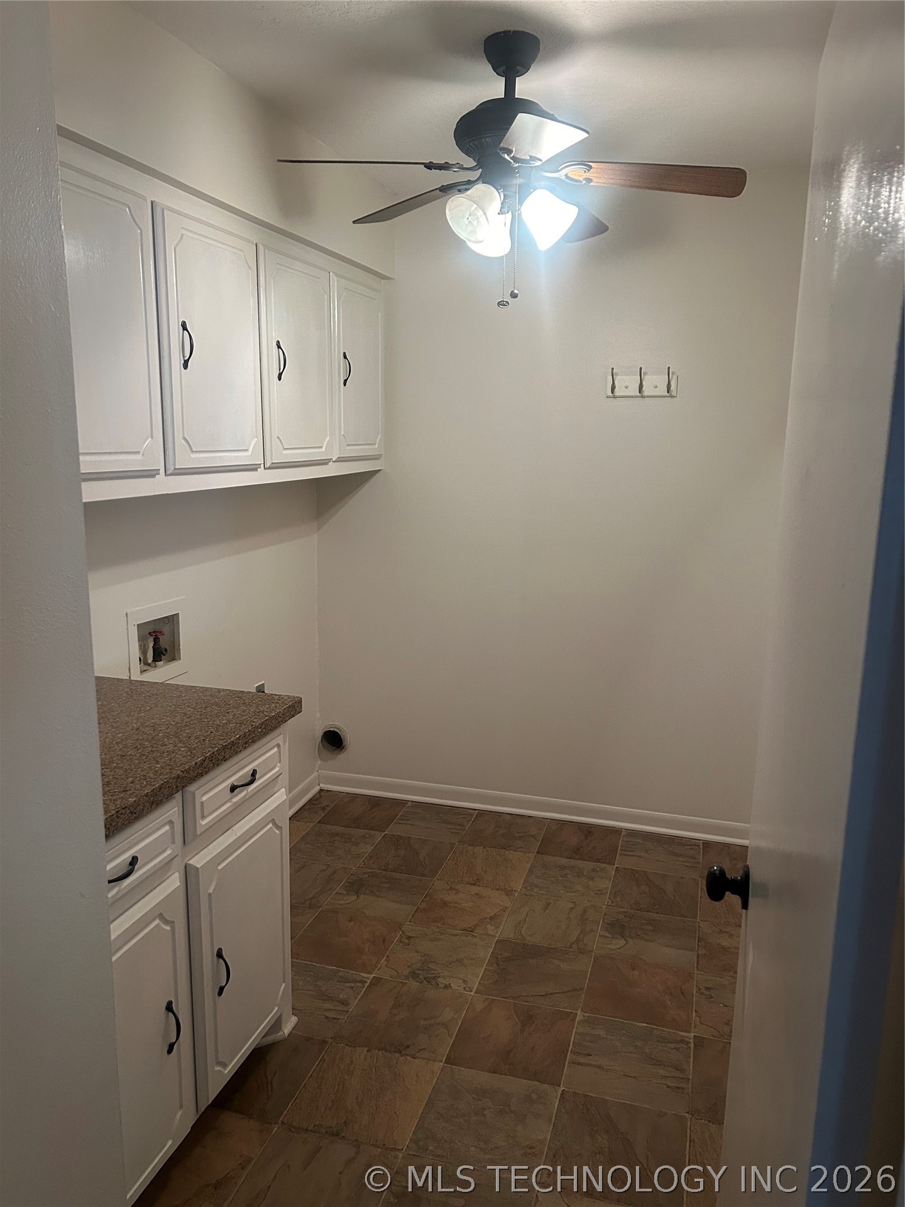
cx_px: 452
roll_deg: -1.7
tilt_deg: -10.9
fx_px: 906
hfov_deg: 53.1
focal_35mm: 26
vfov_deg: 67.3
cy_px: 604
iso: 250
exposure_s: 1/60
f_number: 1.5
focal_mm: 5.7
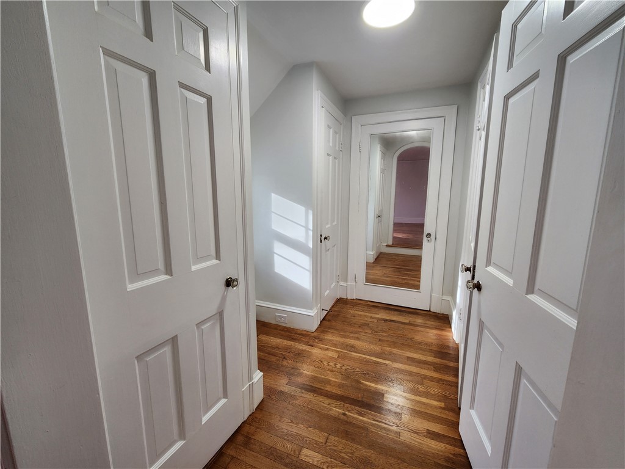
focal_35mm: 13
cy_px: 234
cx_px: 312
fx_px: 235
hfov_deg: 106.2
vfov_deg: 89.9
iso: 100
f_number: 2.2
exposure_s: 1/60
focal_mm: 2.2
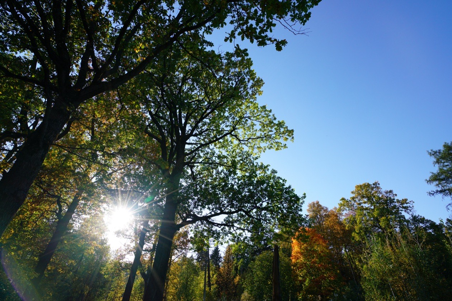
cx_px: 226
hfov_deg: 96.7
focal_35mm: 16
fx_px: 201
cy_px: 150
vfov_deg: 73.7
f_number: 8
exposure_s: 1/400
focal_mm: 16
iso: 400
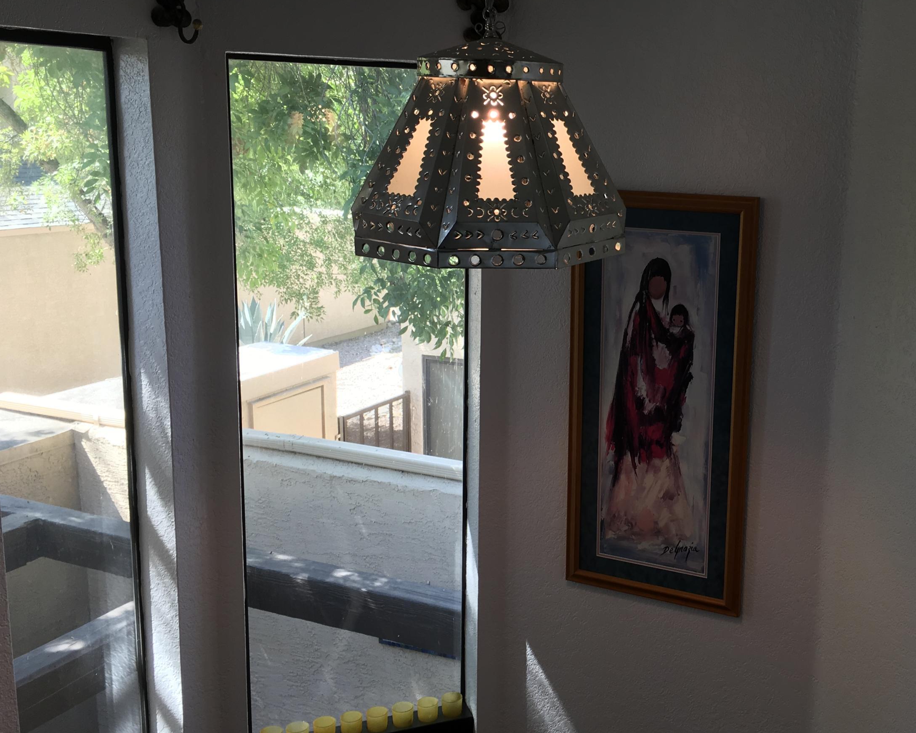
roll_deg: -1.1
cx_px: 604
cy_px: 340
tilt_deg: -10.8
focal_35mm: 39
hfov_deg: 46.2
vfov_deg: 38.2
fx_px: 1057
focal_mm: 4.15
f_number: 2.2
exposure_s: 1/60
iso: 25
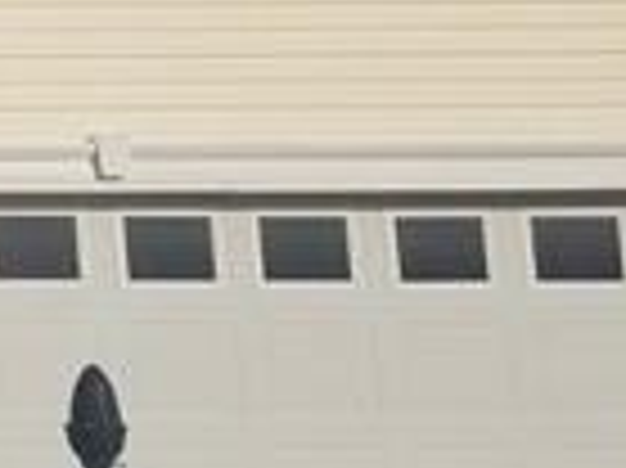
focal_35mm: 192
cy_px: -468
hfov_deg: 8.3
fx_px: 3469
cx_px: -1419
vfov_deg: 7.4
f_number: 1.7
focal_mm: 4.3
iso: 50
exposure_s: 1/4160
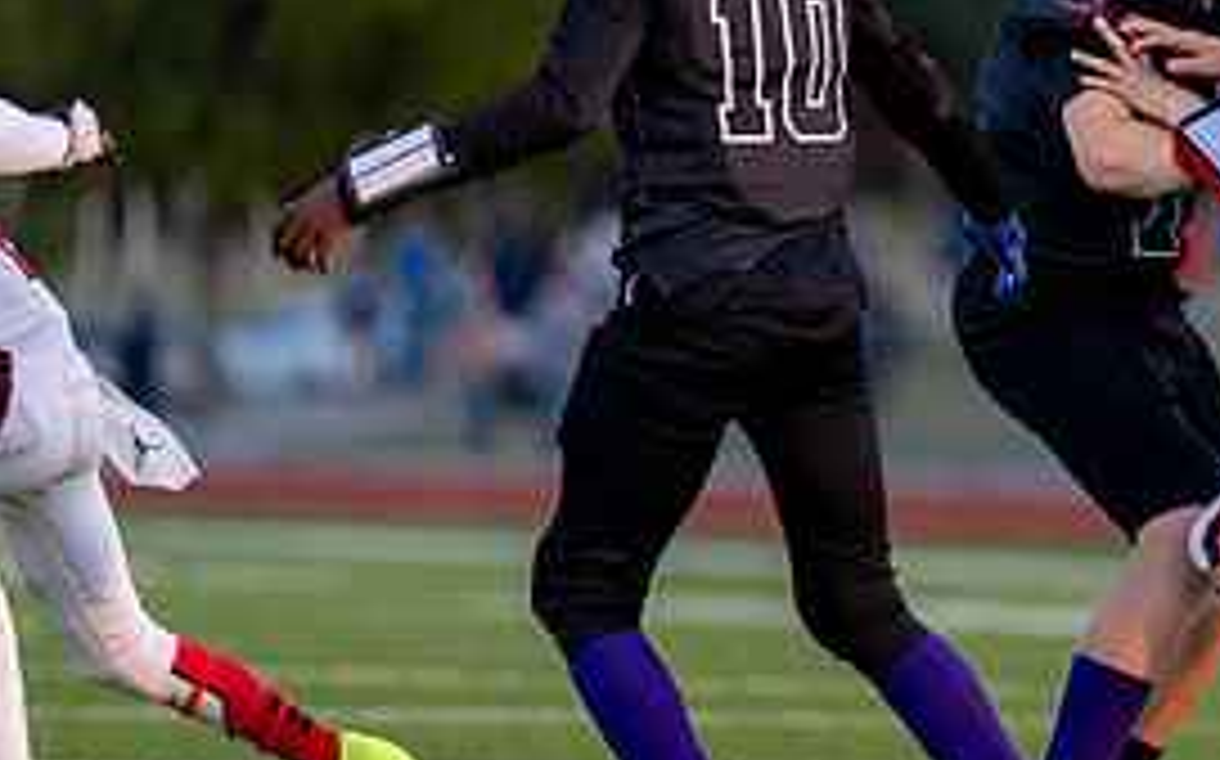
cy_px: 270
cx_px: 1152
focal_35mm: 467
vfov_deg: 2.8
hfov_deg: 4.5
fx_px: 15518
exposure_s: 1/1250
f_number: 2.8
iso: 500
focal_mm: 200
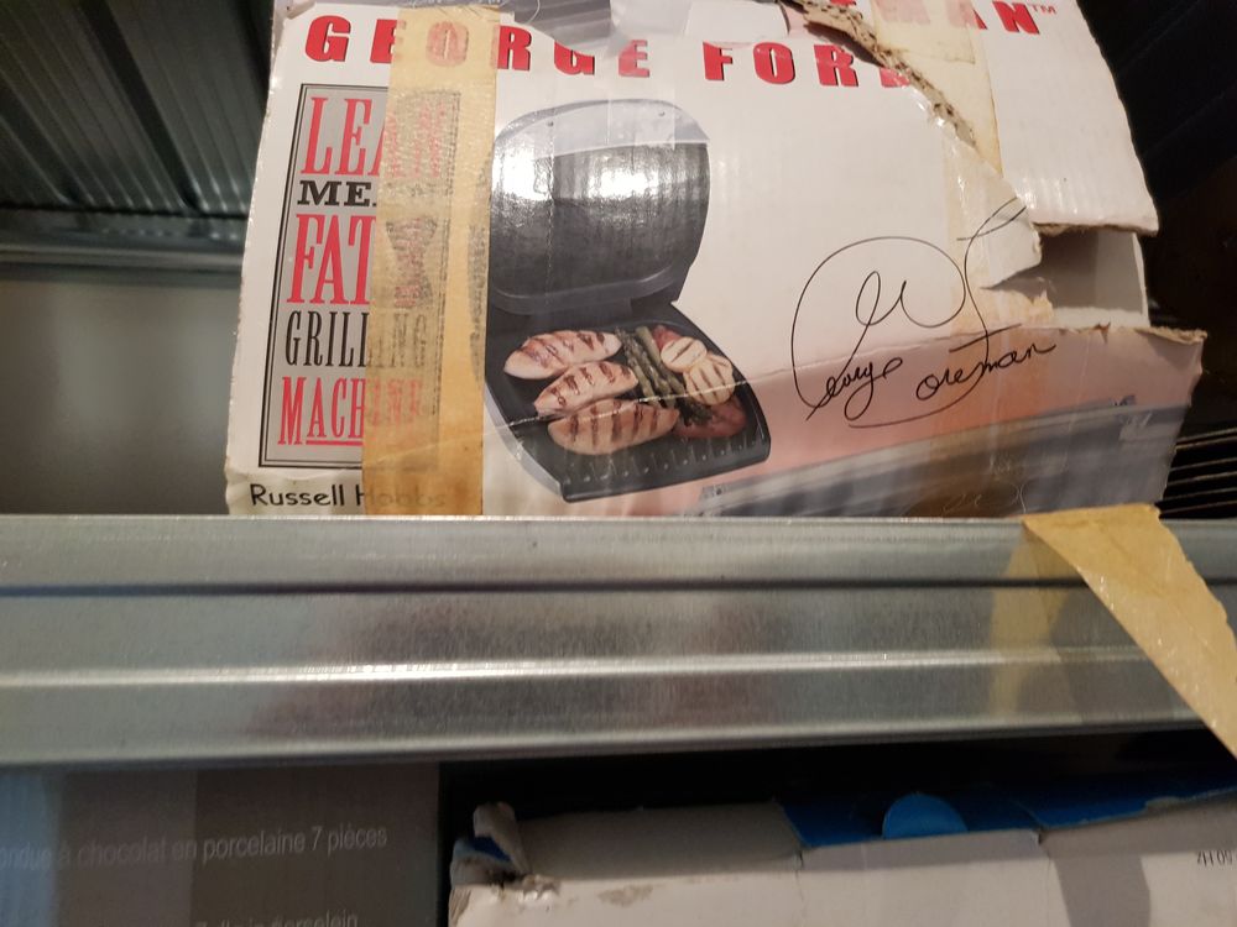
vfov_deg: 53.1
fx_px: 929
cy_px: 464
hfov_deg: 67.3
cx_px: 618
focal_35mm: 26
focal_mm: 4.2
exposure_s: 1/33
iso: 250
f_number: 1.7
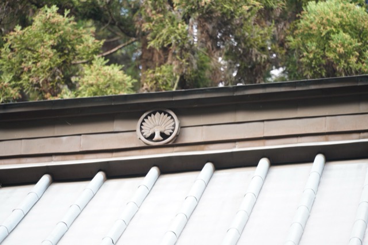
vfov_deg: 6.9
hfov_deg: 10.3
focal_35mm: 200
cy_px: 122
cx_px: 184
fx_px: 2043
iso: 1600
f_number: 5.6
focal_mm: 200
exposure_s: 1/250
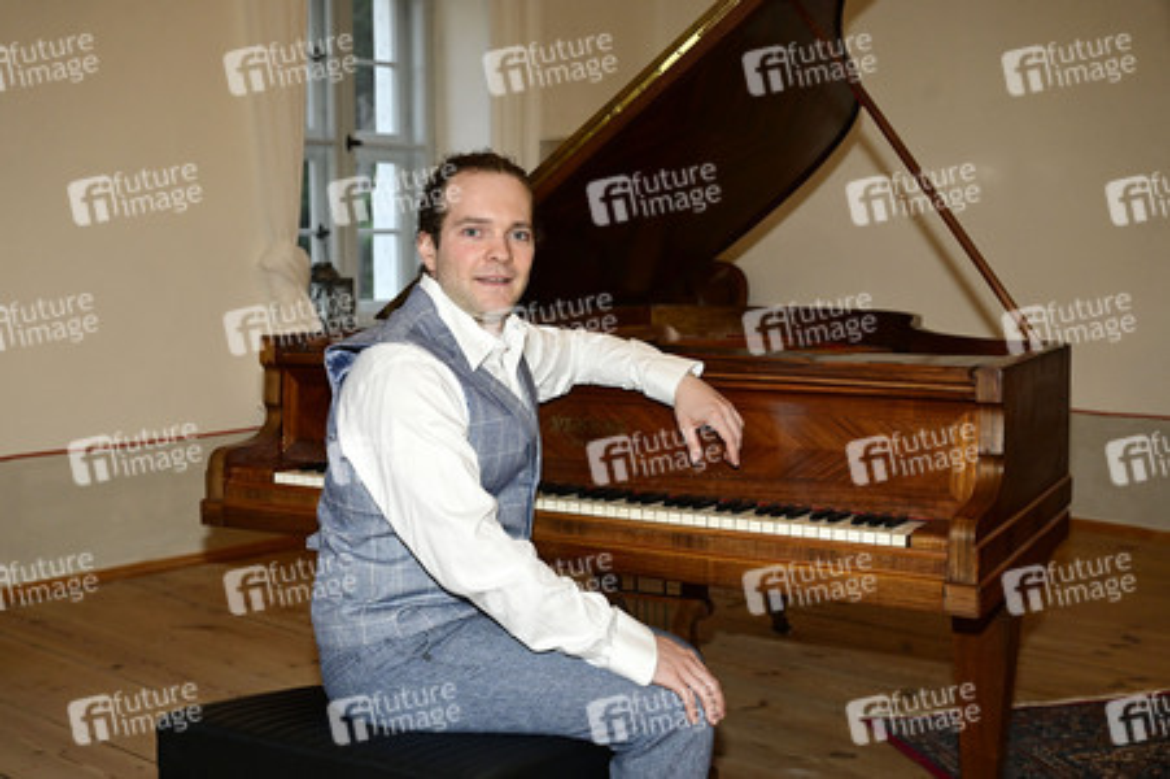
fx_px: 1494
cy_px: 390
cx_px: 585
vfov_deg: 29.2
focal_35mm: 46
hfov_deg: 42.8
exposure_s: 1/200
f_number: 5.6
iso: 2500
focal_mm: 46
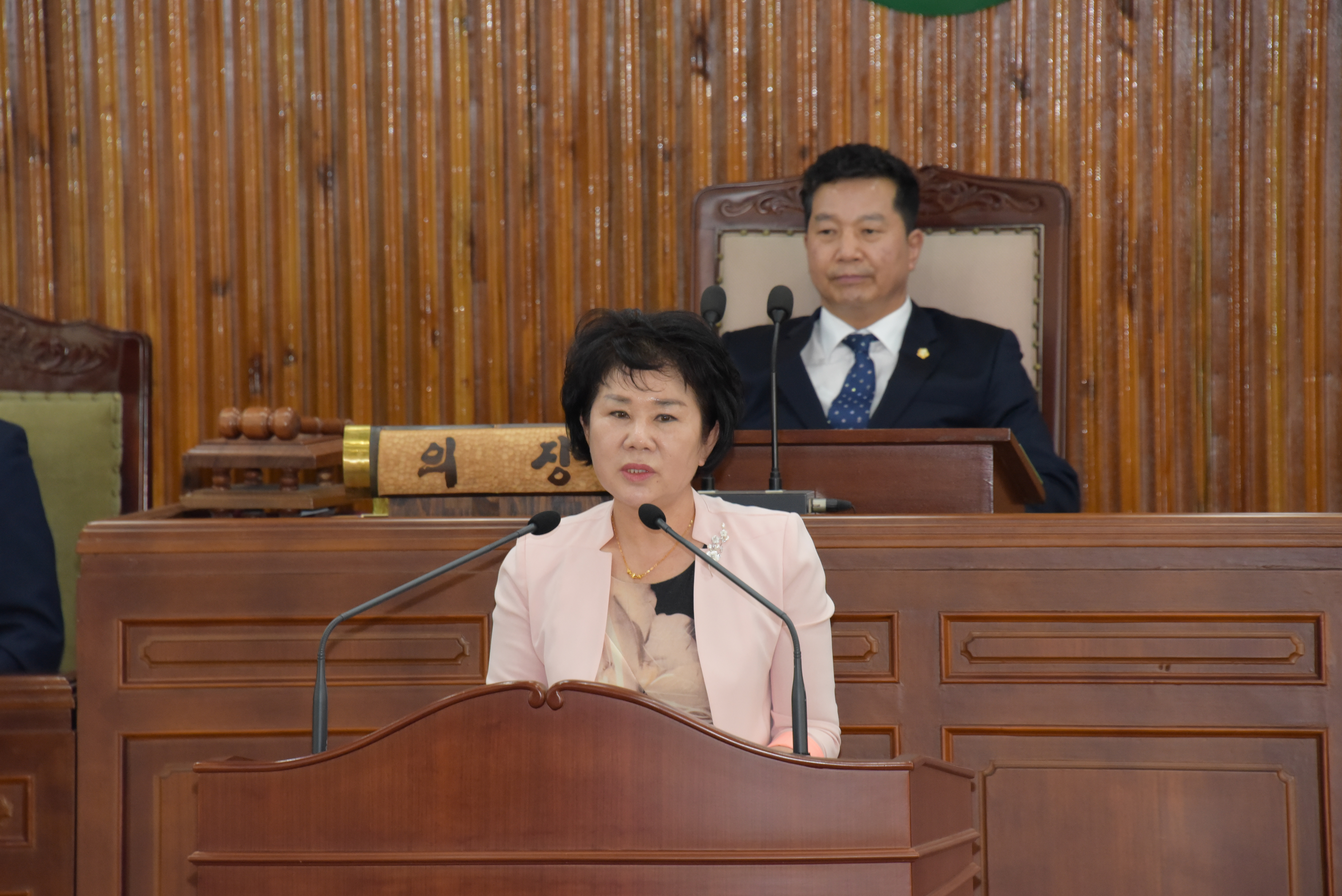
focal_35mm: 300
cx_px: 671
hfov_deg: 6.9
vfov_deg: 4.6
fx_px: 11187
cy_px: 448
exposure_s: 1/200
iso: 3600
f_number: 8
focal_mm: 300
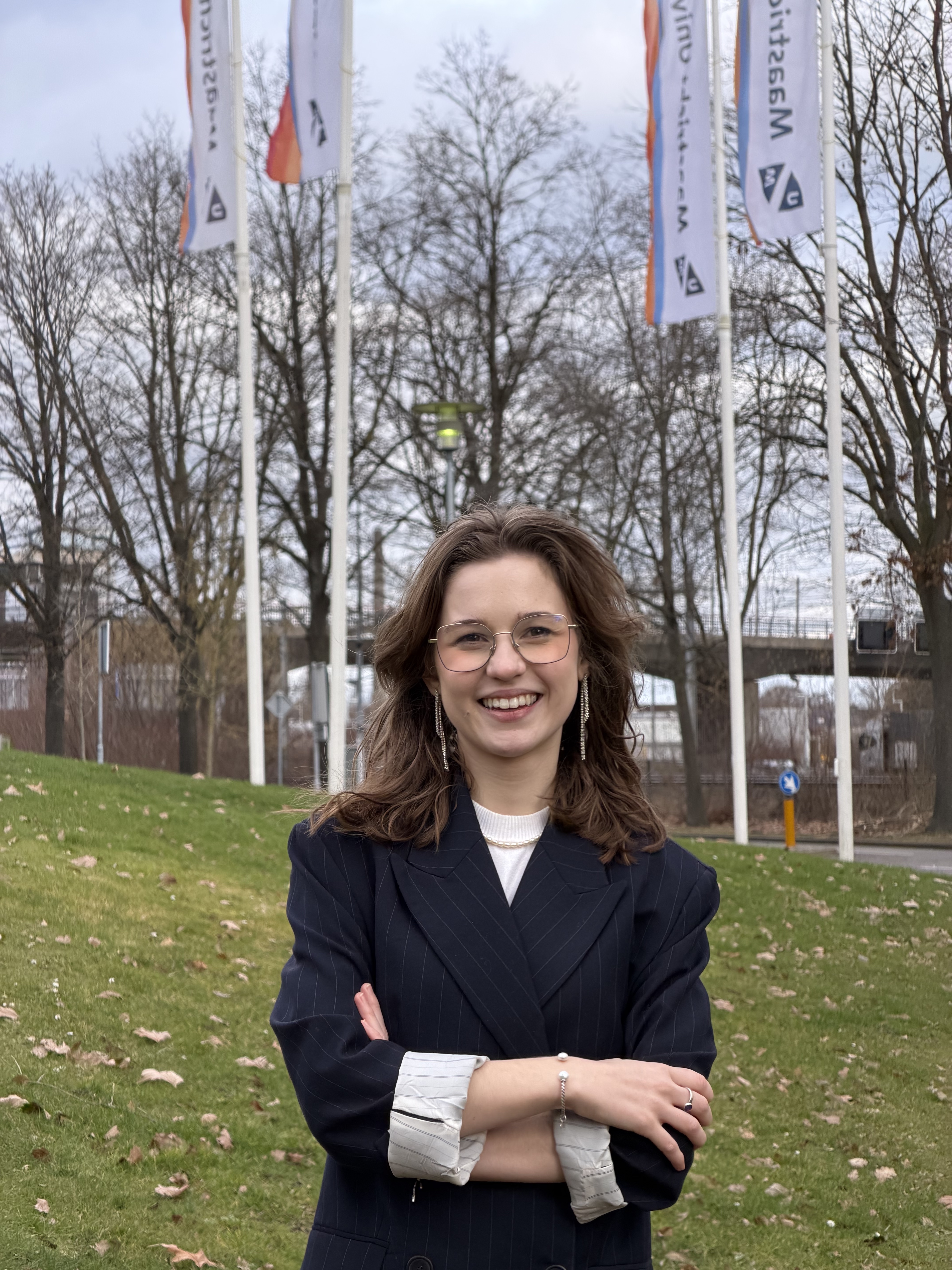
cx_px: 476
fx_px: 3667
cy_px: 635
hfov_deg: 14.8
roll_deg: +0.8
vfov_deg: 19.6
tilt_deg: +1.6
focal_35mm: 100
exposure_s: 1/254
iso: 50
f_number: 2.8
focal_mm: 16.89
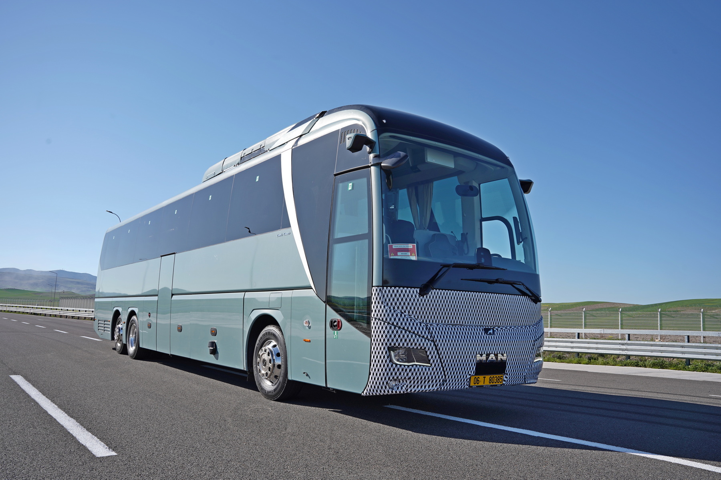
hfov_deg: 65.5
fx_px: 561
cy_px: 240
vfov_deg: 46.4
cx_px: 360
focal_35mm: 28
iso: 50
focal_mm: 28
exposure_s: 1/100
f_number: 10
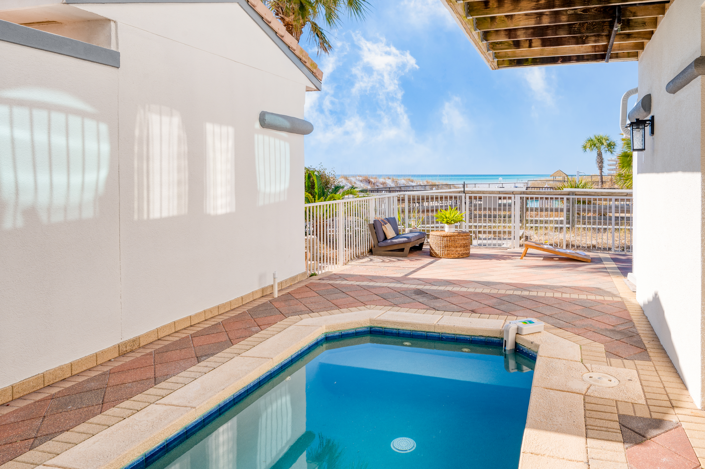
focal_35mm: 22
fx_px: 440
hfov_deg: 77.4
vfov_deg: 56.1
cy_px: 234
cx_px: 352
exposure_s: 1/100
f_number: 9
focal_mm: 22.5
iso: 80
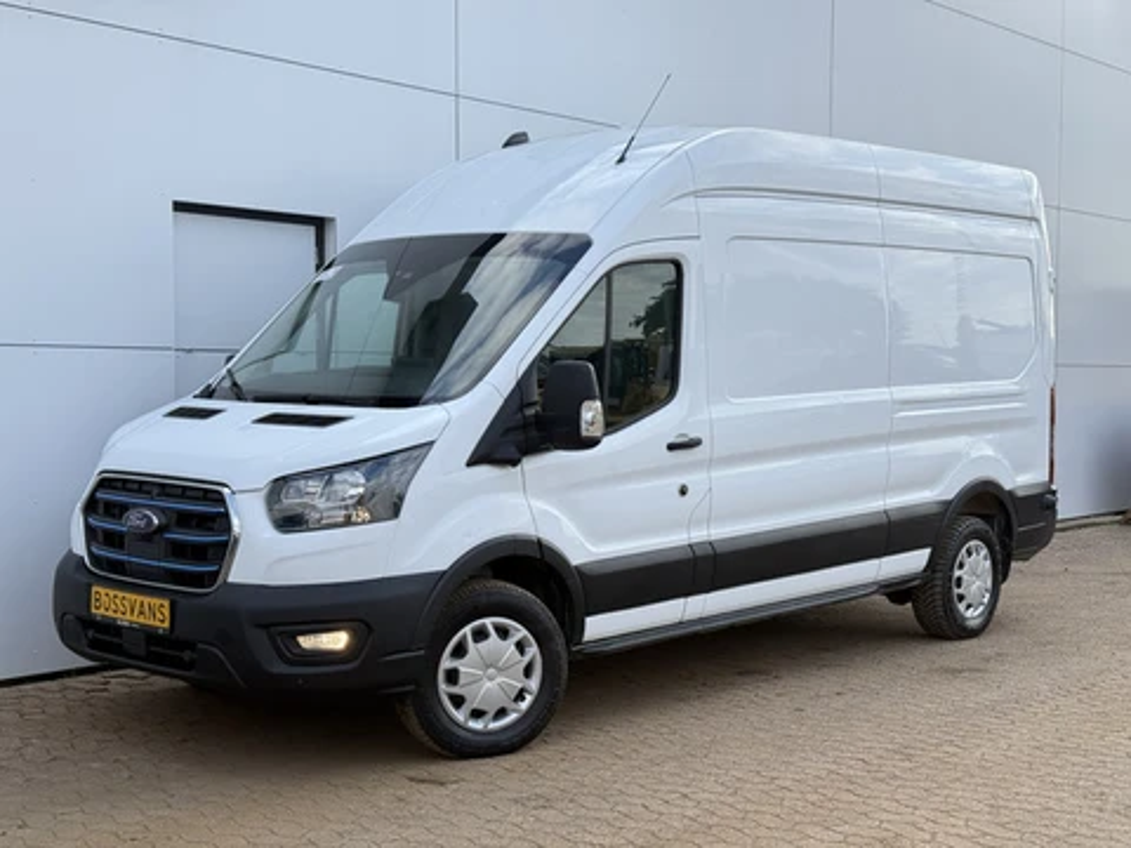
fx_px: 1568
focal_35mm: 48
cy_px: 424
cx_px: 566
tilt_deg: -1.9
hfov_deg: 39.7
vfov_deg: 30.3
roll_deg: -0.3
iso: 64
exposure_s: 1/1264
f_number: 1.78
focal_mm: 6.76
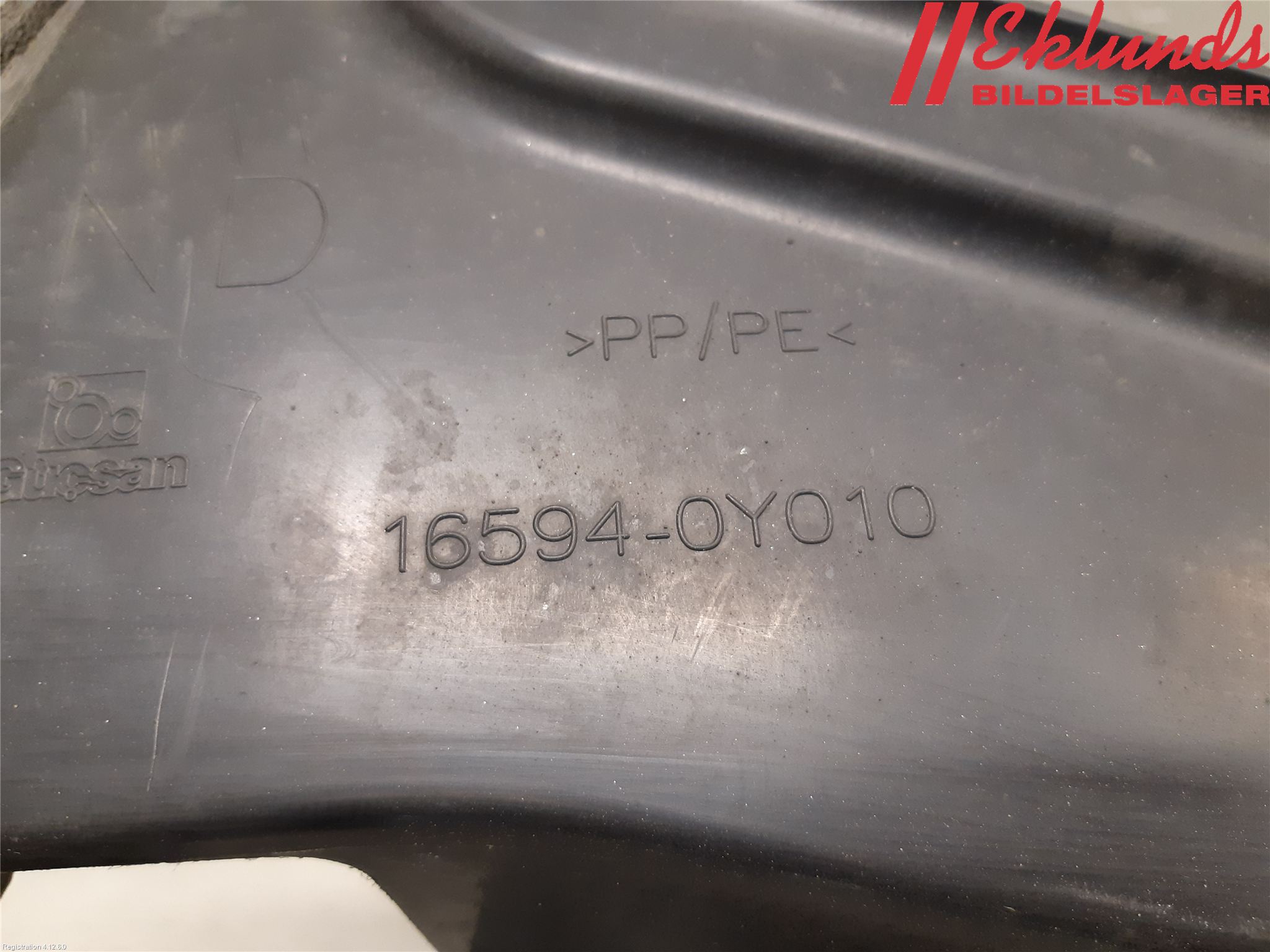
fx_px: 954
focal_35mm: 26
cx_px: 635
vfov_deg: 53.1
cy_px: 476
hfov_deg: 67.3
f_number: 1.7
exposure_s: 1/33
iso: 200
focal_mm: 3.93
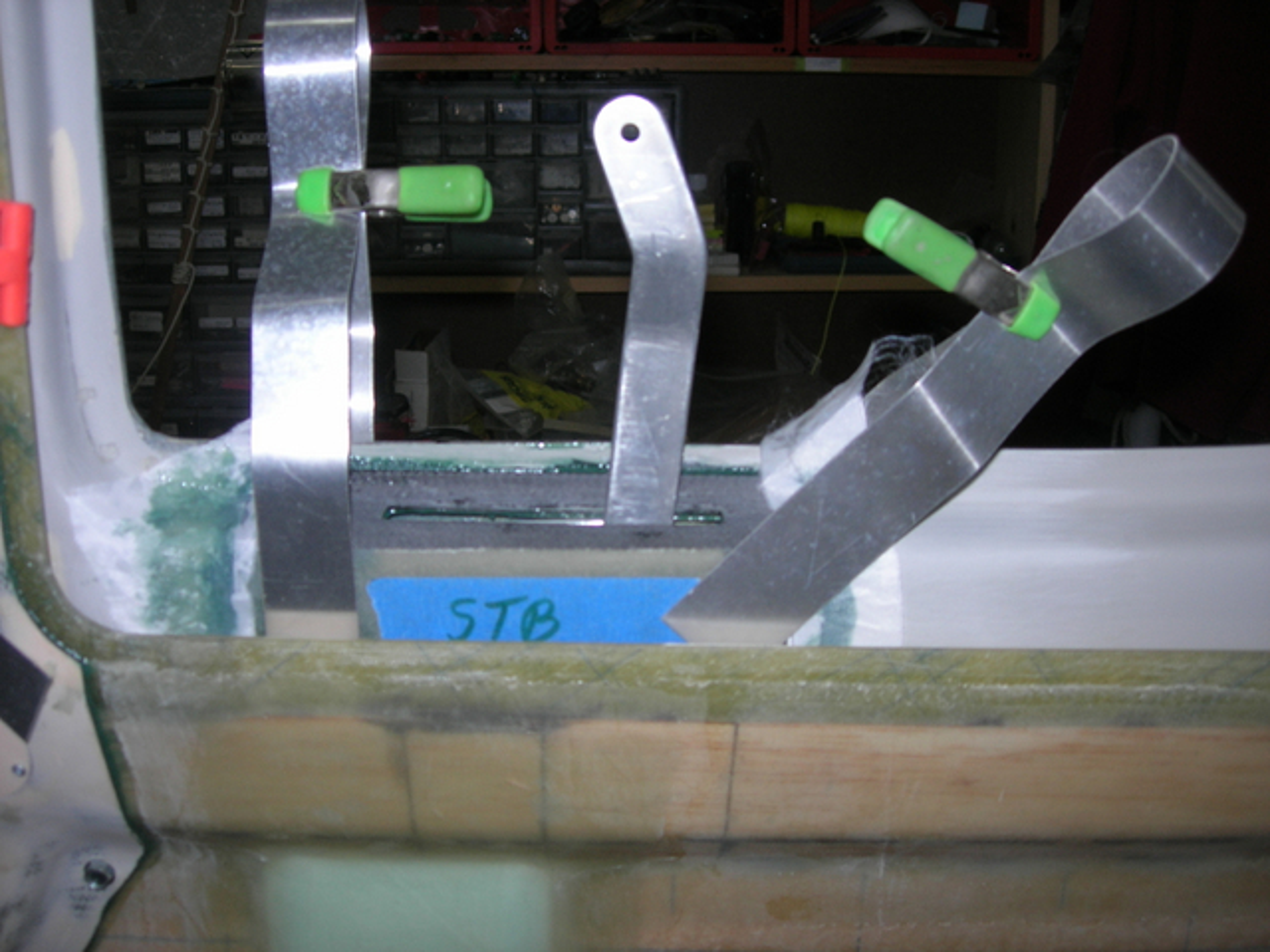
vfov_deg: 37.7
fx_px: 1394
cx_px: 635
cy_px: 476
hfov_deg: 49.0
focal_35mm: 38
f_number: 2.8
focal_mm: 7.8
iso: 64
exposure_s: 1/60.1
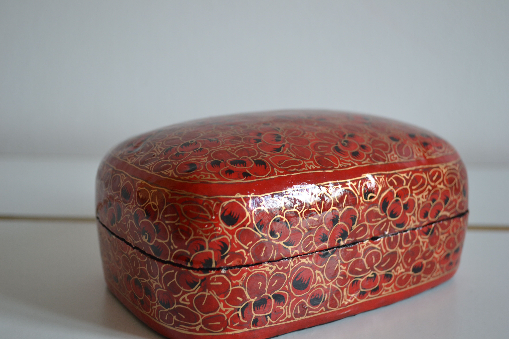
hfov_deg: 41.1
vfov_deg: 28.1
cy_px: 170
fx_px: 679
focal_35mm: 48
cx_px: 254
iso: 400
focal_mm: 32
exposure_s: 1/25
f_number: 4.8
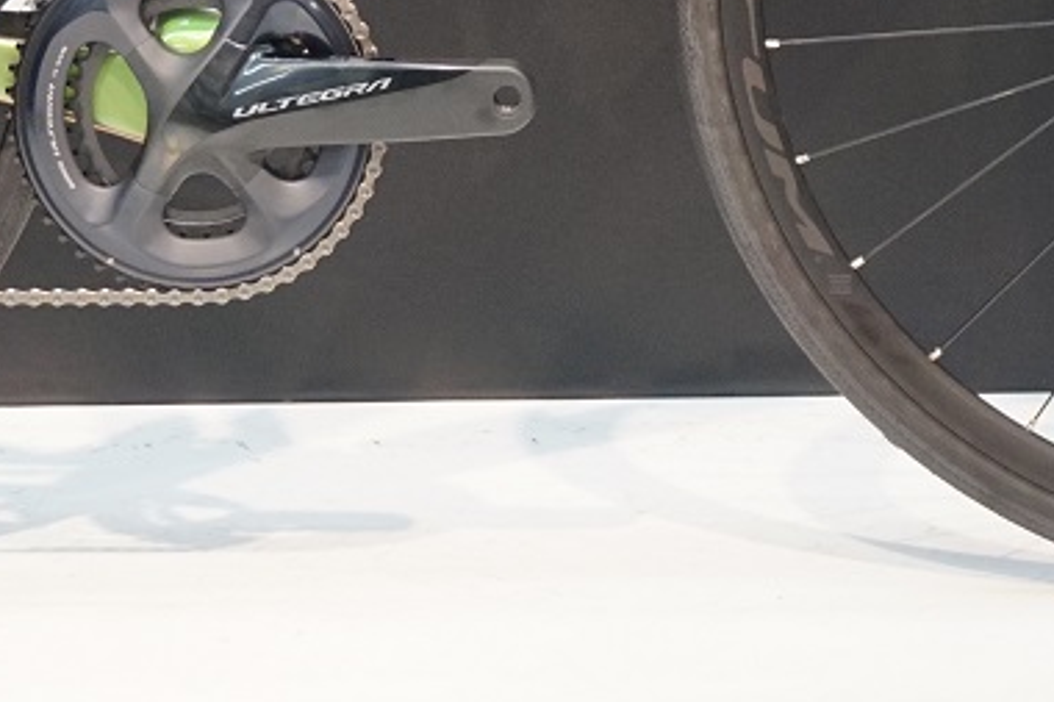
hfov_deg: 11.4
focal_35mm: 180
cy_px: -269
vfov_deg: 7.5
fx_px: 5267
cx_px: 386
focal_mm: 38
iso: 640
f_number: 5.6
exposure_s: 1/60
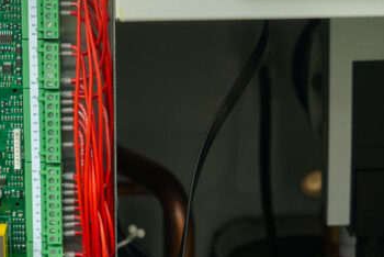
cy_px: 172
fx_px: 1217
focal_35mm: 114
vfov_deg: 12.0
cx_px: 111
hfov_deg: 17.9
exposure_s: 1/80
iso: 400
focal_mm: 39
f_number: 5
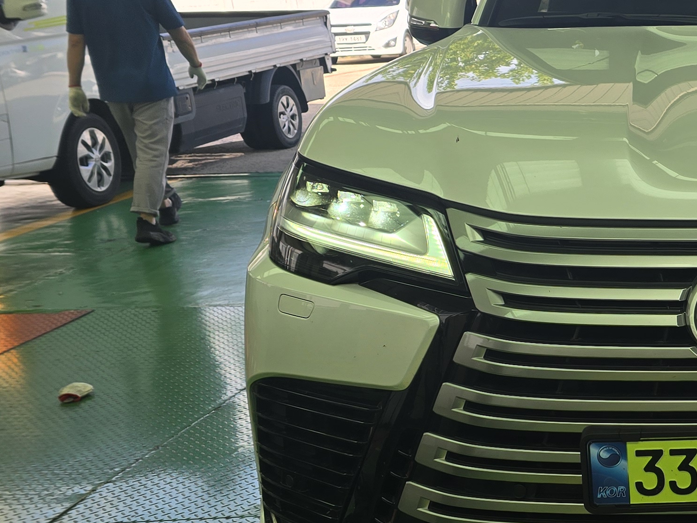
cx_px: 879
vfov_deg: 23.6
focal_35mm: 62
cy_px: 320
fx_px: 1248
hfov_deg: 26.9
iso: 12
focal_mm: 6.3
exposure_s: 1/385
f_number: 1.7
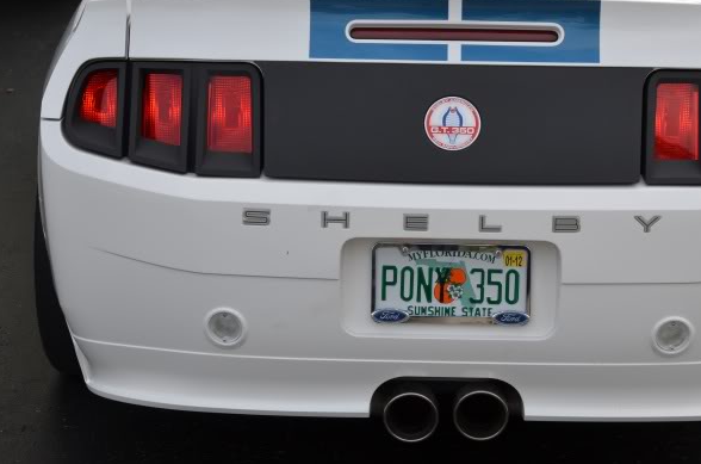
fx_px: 1981
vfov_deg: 13.4
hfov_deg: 20.0
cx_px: 431
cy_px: 232
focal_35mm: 102
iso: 160
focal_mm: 50
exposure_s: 1/250
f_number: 8
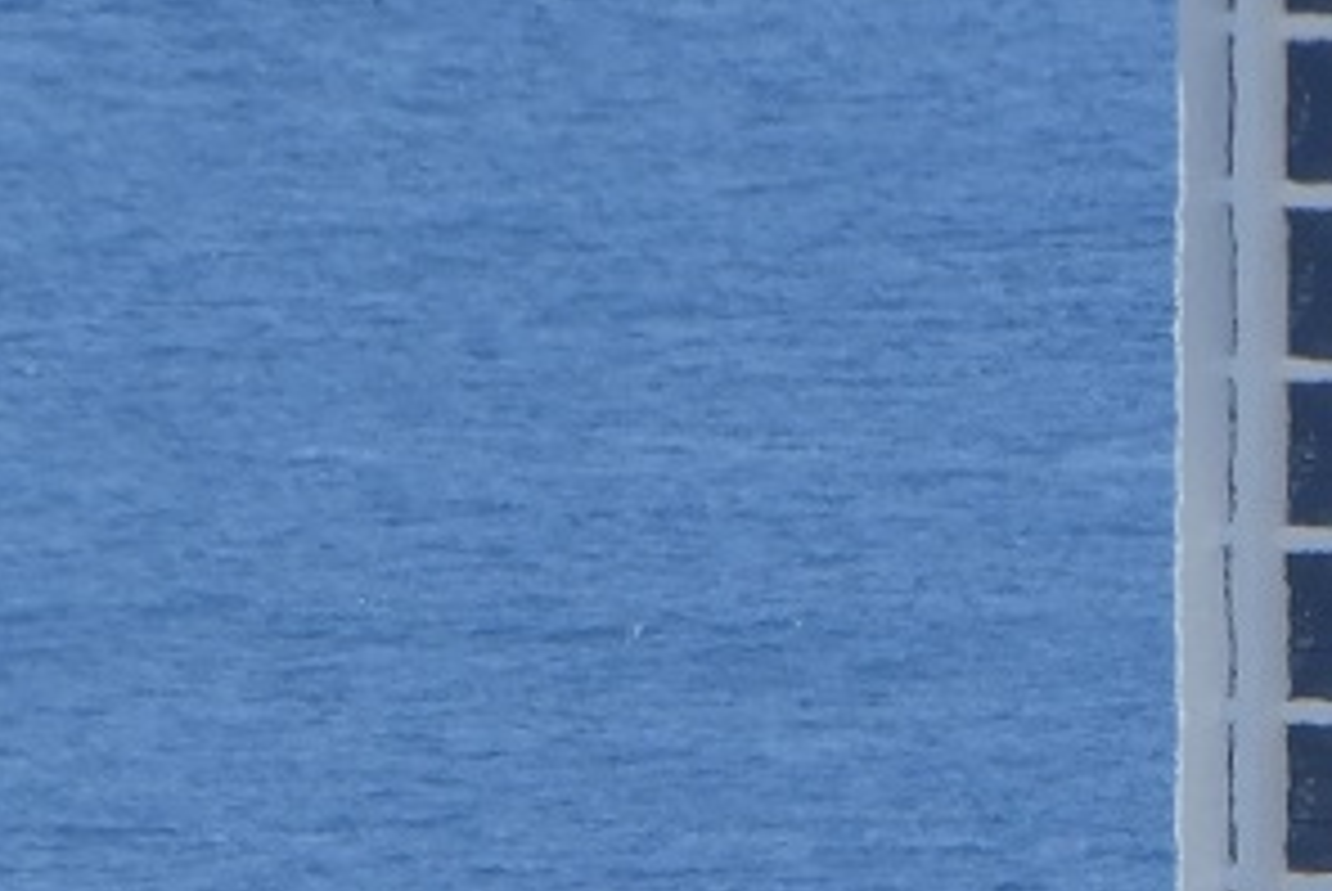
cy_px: 508
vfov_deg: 0.6
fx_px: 89478
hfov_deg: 0.9
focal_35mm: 2416
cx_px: 1341
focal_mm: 114.4
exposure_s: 1/320
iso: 80
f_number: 6.2
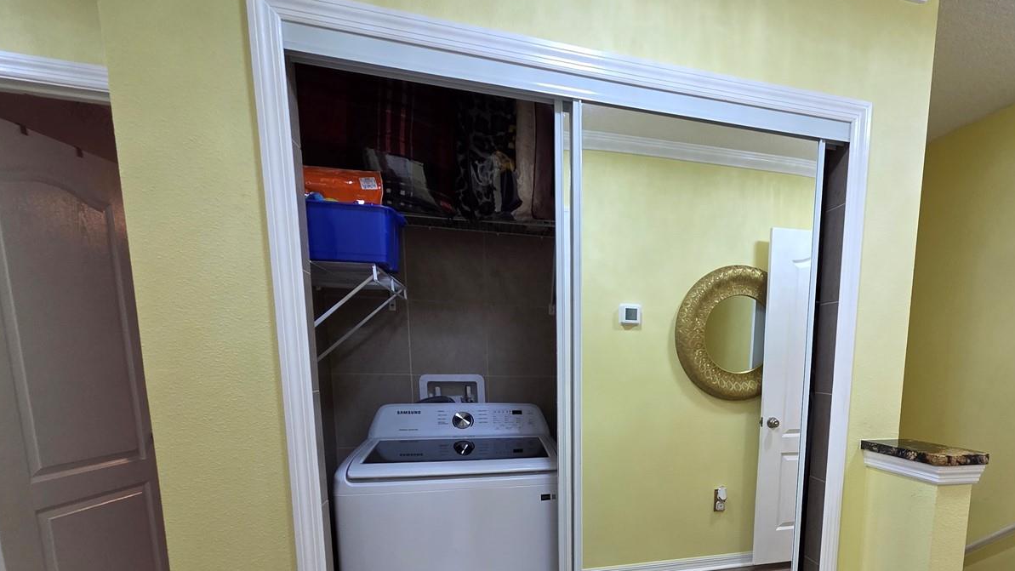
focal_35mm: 19
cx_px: 673
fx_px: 511
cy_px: 456
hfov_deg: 86.5
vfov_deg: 54.4
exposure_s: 1/60
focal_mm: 2.2
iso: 200
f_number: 2.2
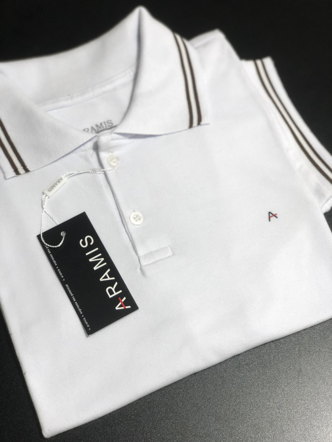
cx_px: 166
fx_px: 665
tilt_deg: -65.8
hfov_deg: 28.0
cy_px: 221
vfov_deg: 36.8
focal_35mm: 52
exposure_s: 1/60
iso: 64
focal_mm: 6
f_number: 2.4
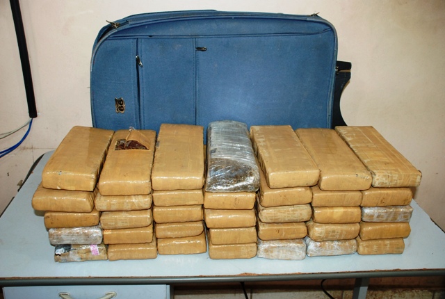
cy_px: 150
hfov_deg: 53.0
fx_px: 446
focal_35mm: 36
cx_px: 222
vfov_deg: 37.1
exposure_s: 1/60
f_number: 4.5
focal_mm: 24
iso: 500
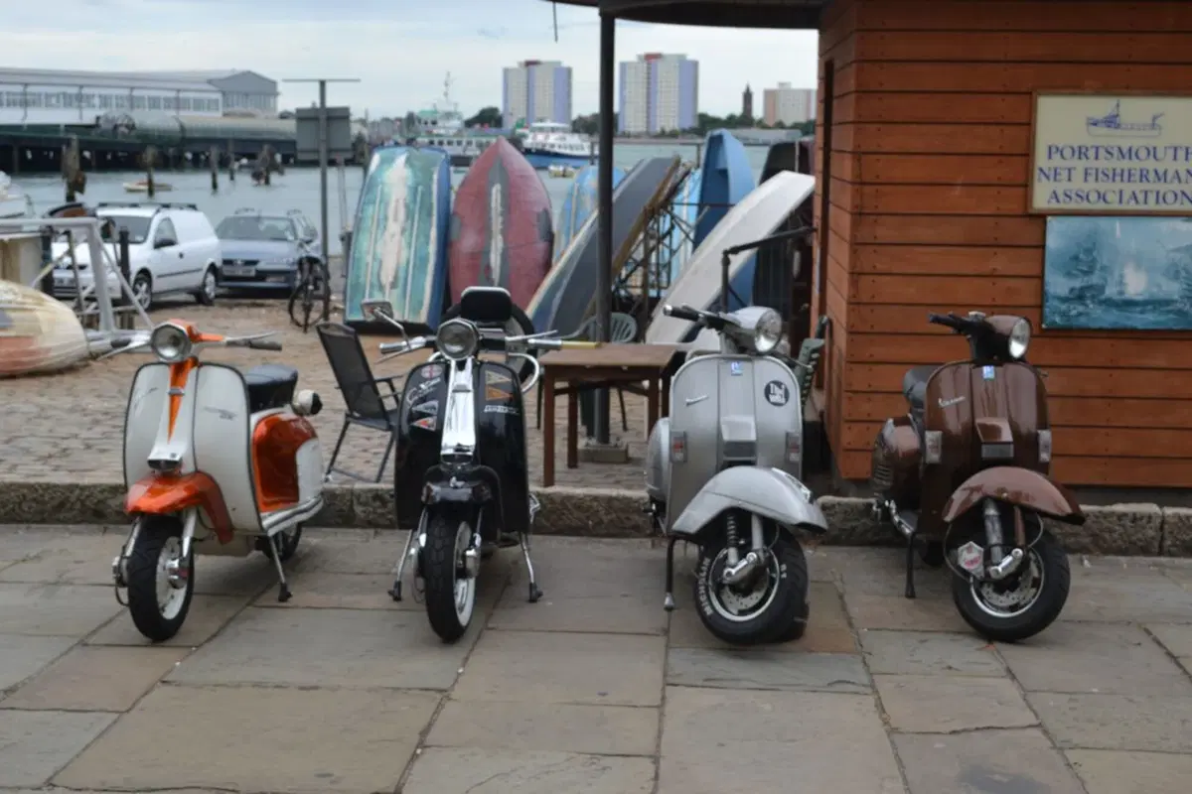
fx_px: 1689
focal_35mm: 51
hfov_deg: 38.9
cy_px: 397
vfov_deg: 26.5
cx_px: 596
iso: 100
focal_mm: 34
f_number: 7.1
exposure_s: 1/200
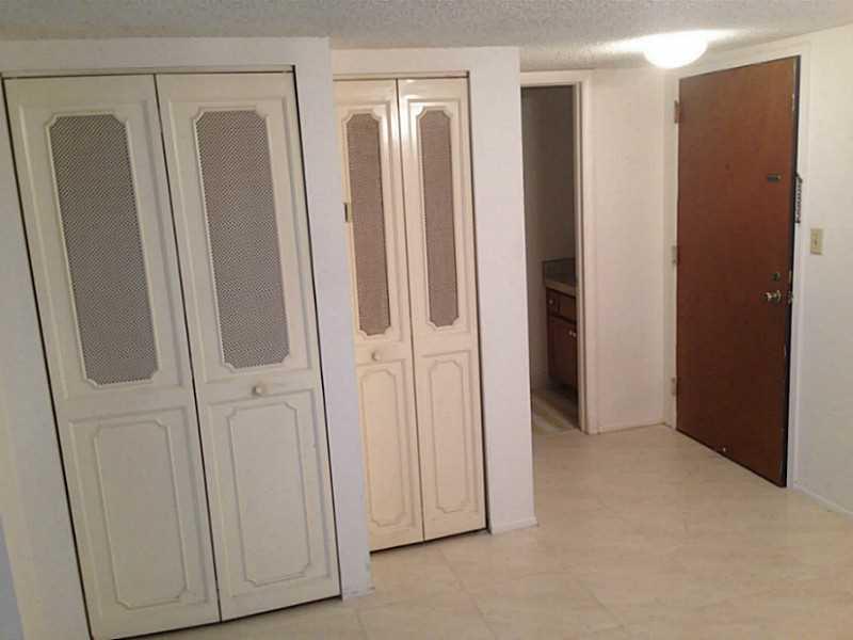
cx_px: 426
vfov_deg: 42.9
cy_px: 320
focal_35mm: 33
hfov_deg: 55.4
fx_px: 813
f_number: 2.4
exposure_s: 1/20
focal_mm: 4.12
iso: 125
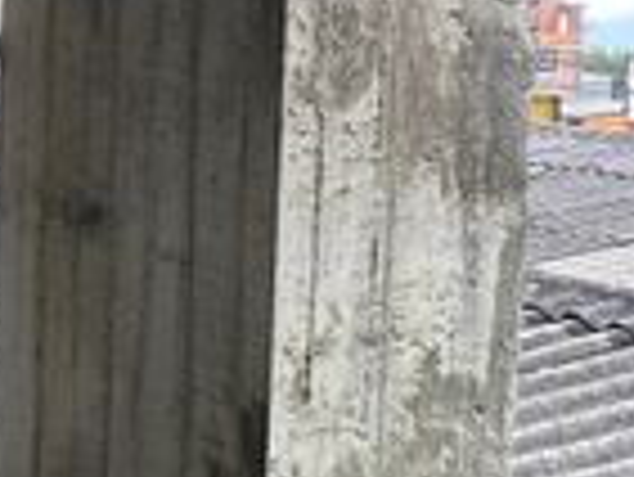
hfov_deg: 17.3
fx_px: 1210
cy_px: 90
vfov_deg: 22.0
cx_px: -731
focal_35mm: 66
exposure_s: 1/101
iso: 40
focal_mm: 2.22
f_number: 2.2
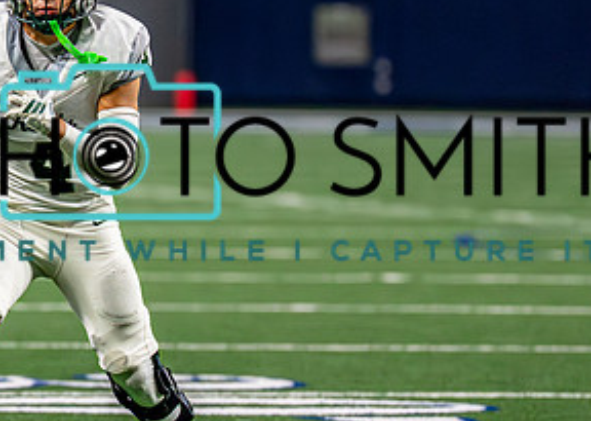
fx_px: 10596
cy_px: 173
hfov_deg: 3.2
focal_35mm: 632
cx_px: 65
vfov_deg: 2.3
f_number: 2.8
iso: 4000
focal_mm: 200
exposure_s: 1/2000
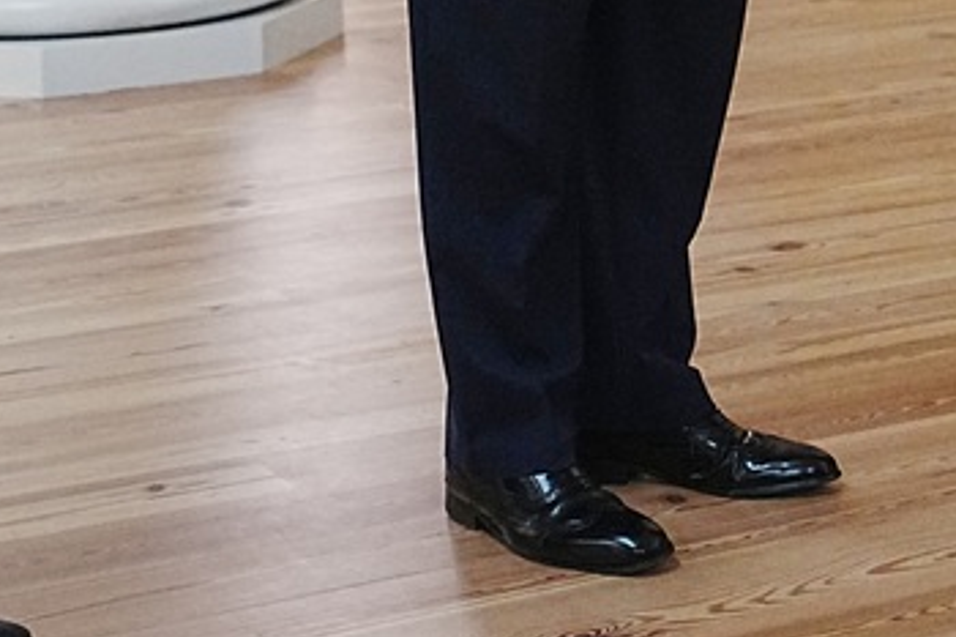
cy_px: -355
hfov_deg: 15.6
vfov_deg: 10.1
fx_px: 3477
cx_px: 762
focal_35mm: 131
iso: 5000
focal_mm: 33
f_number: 2.8
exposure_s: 1/500
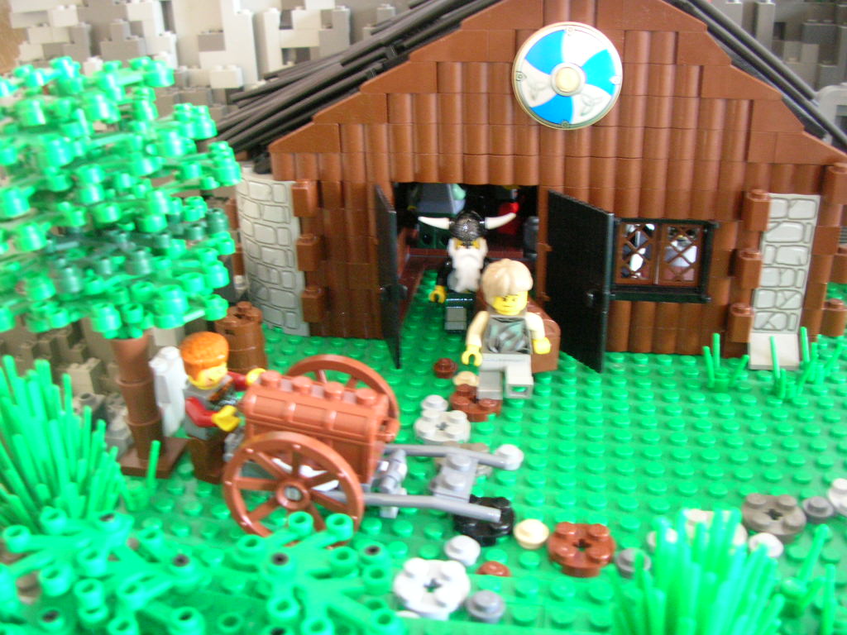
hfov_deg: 52.6
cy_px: 318
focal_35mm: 35
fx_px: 856
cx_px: 424
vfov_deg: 40.7
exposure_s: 1/1.9
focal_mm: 5.8
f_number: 2.8
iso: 200
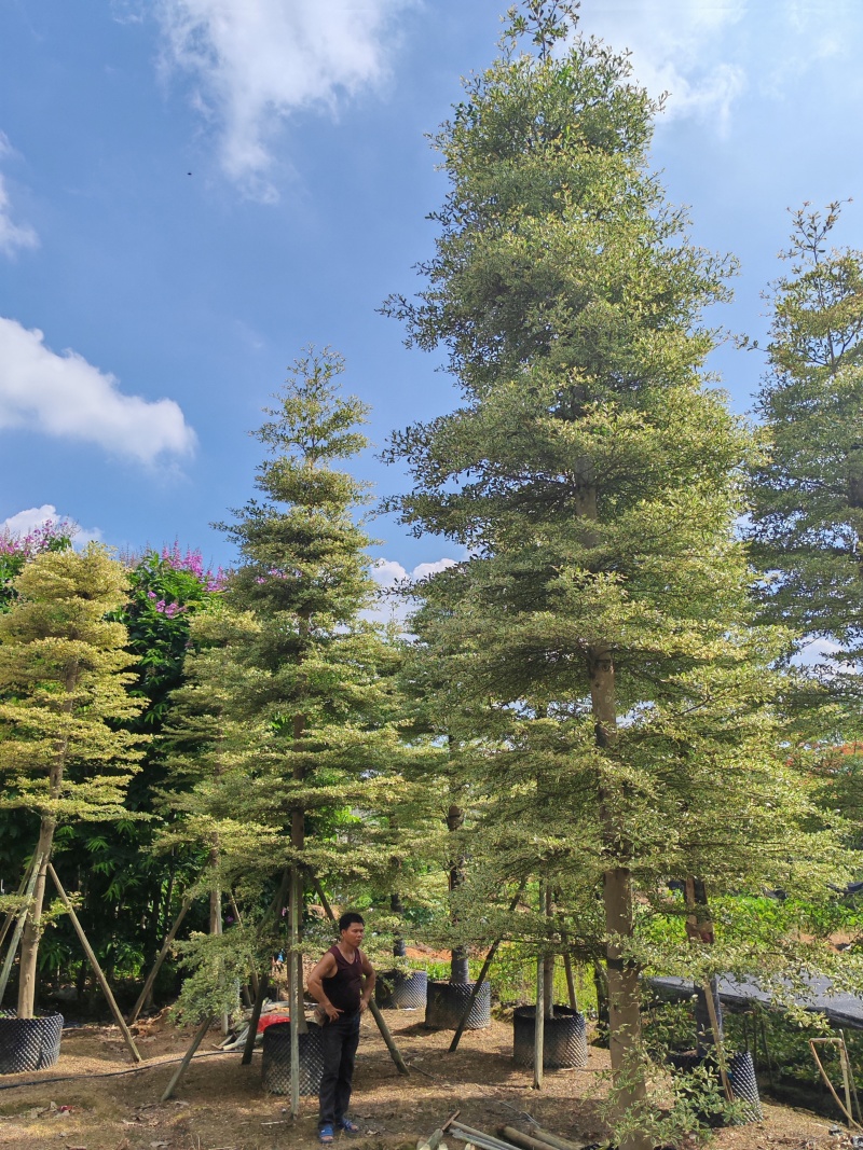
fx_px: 898
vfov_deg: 65.3
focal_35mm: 27
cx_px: 432
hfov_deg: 51.3
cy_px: 575
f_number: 1.95
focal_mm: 5.52
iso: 50
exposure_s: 1/1900
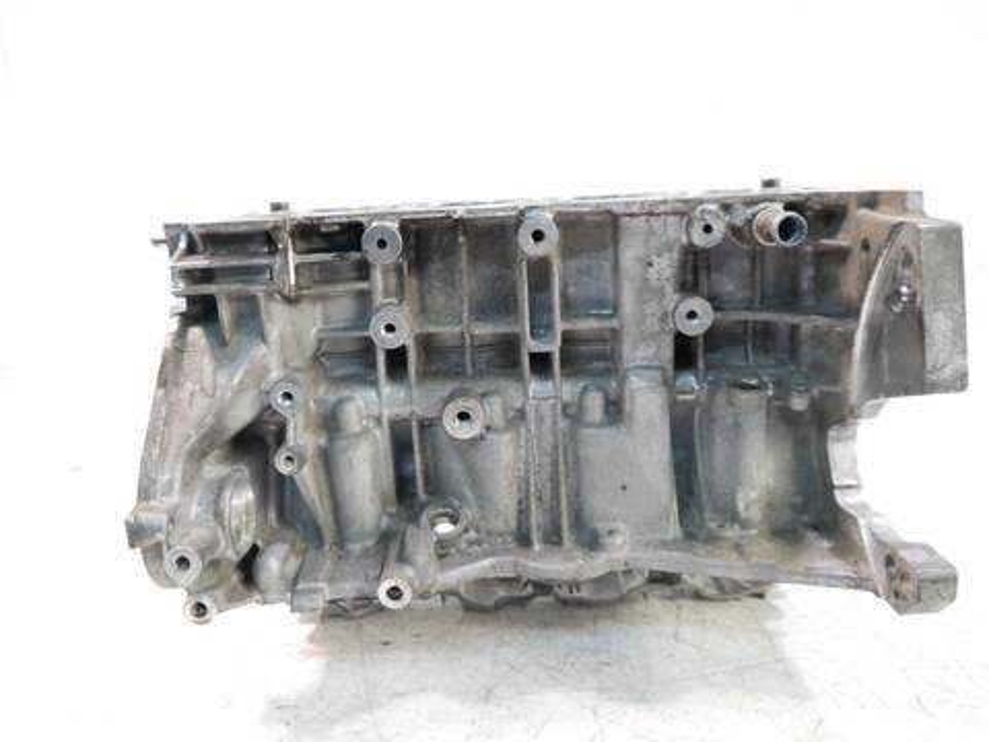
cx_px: 494
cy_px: 371
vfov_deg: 49.7
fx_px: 800
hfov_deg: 63.4
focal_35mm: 28
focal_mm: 14
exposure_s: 1/60
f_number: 3.5
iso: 2000
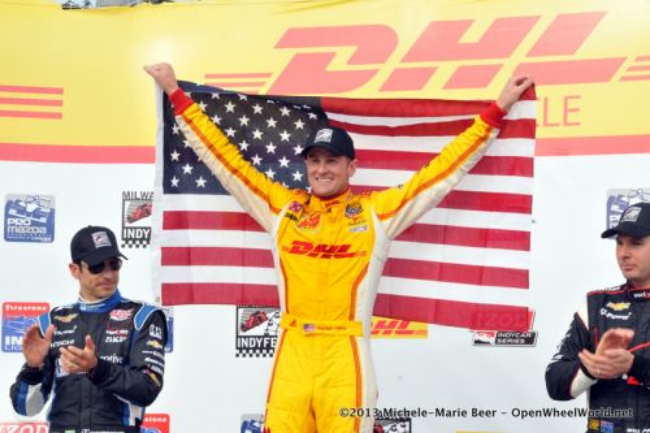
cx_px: 325
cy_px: 216
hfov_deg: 17.1
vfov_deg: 11.4
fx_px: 2166
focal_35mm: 120
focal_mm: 80
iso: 400
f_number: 16
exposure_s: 1/100
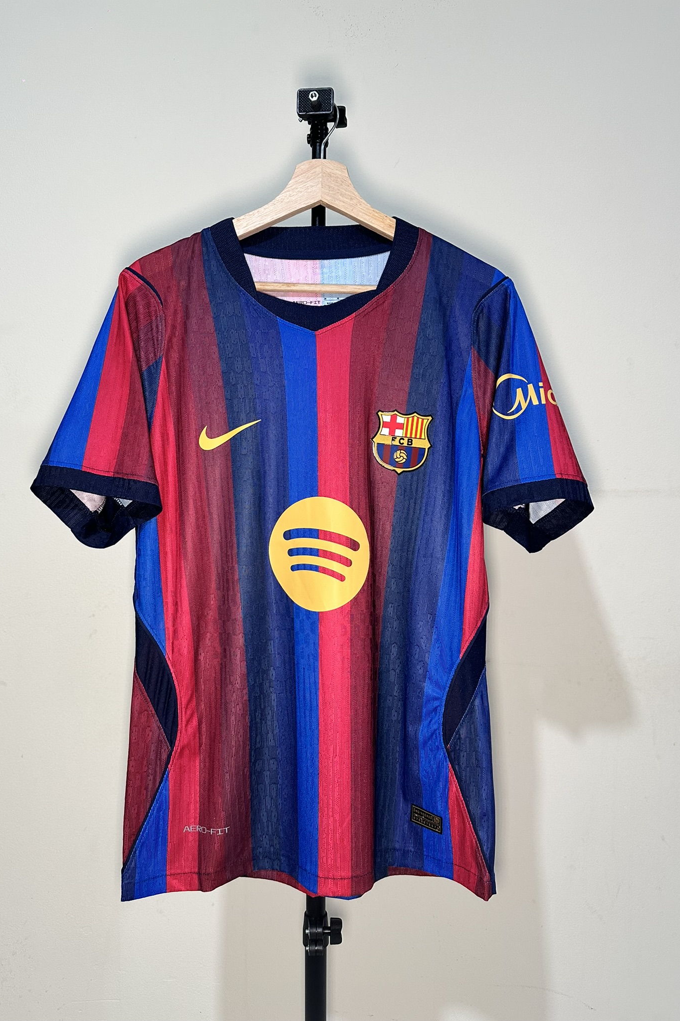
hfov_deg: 51.3
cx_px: 323
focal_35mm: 25
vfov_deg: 71.5
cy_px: 511
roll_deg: -0.6
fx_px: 708
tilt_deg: -0.7
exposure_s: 1/60
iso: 200
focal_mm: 6.86
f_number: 1.78
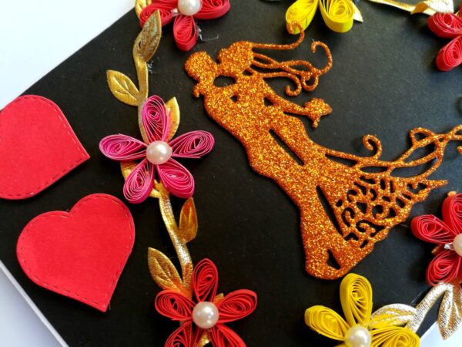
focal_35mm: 26
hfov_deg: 67.3
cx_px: 231
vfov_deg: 53.1
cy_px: 174
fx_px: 347
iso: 125
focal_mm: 3.83
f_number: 2.2
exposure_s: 1/33.3
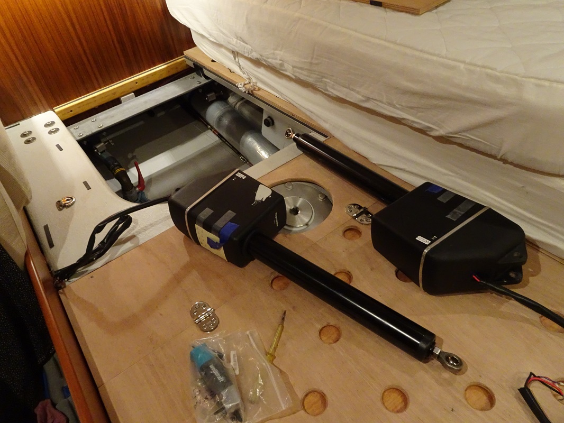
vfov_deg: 56.8
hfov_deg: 71.6
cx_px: 282
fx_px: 391
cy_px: 212
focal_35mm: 24
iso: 800
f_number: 3.5
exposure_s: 1/15
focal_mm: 4.1
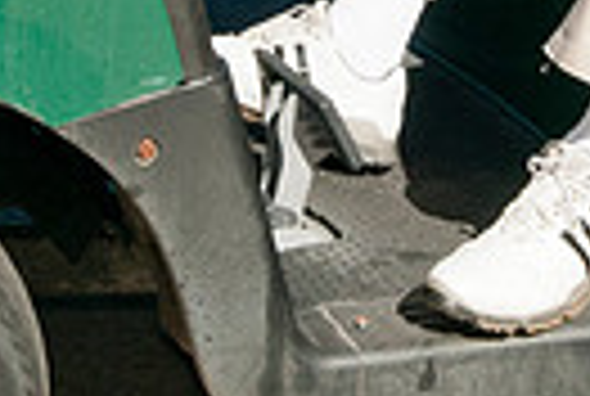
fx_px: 3367
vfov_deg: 6.5
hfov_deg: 10.0
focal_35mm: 205
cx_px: 437
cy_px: -452
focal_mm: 31
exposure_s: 1/250
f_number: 10
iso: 400
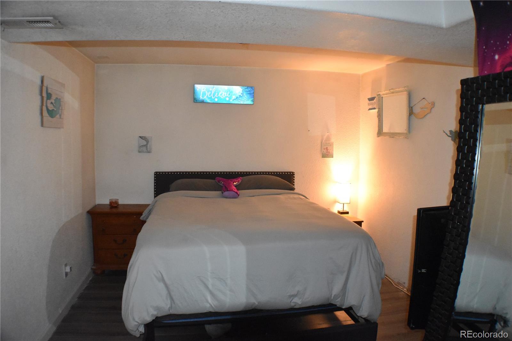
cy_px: 170
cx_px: 256
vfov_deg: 38.3
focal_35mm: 34
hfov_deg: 55.1
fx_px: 491
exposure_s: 1/60
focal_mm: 23
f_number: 3.8
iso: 5000
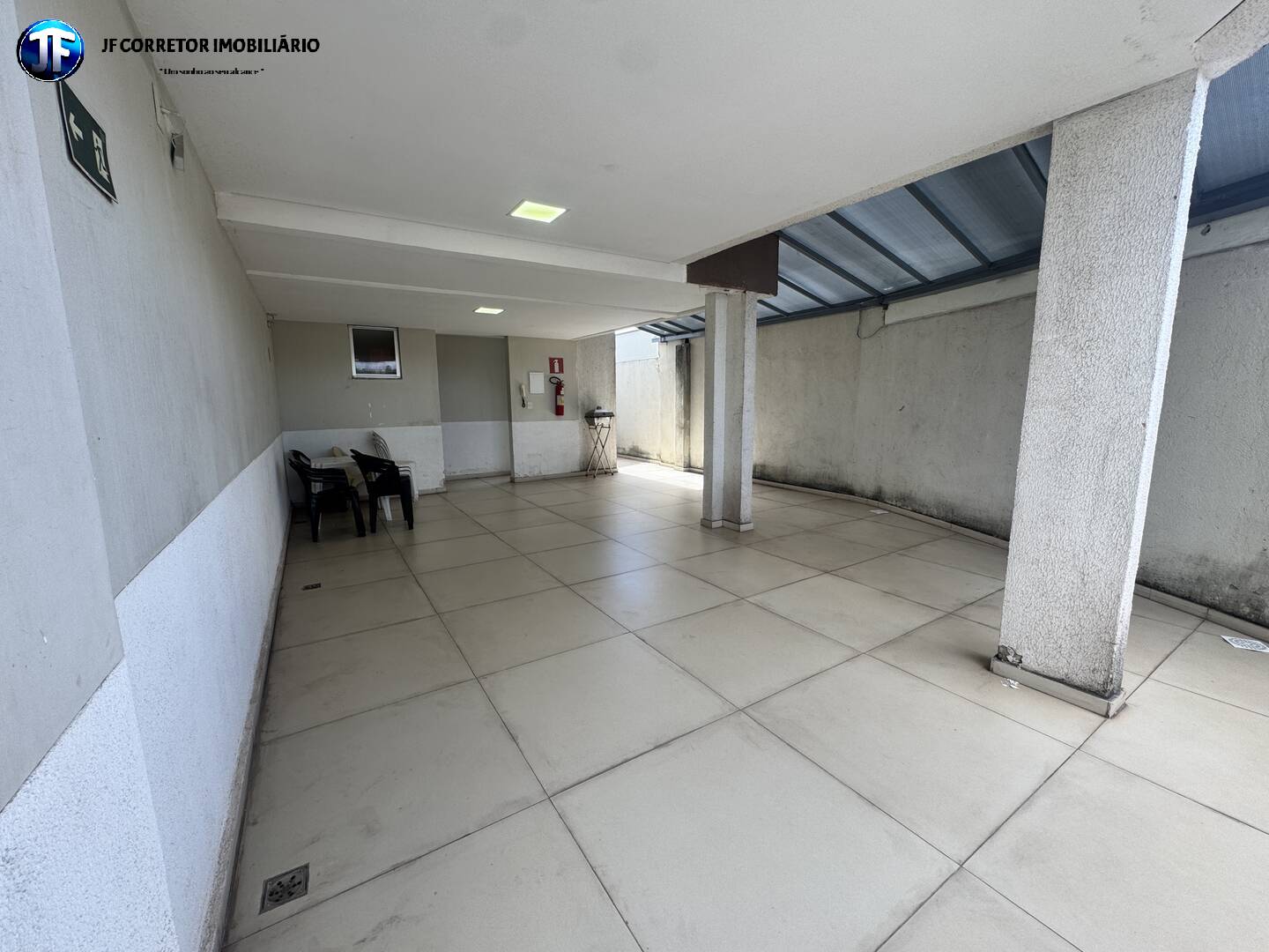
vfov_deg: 85.7
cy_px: 476
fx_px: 513
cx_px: 634
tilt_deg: -8.9
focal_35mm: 14
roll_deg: +0.7
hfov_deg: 102.1
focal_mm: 2.22
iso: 40
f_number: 2.2
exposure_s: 1/149
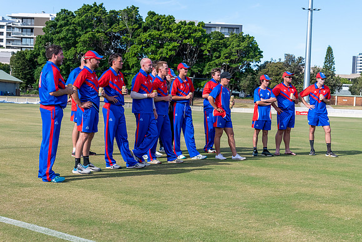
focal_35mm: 59
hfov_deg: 34.1
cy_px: 126
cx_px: 186
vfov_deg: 23.1
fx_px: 590
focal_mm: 55
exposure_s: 1/1600
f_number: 8
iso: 640
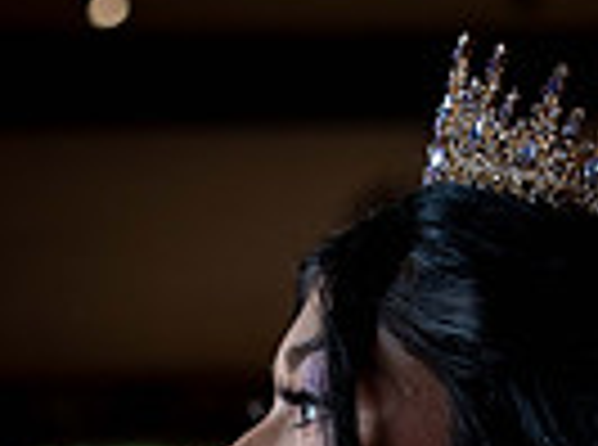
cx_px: 306
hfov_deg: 14.4
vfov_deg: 9.9
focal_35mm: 137
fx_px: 2360
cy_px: 946
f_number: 2.8
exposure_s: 1/800
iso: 800
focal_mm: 42
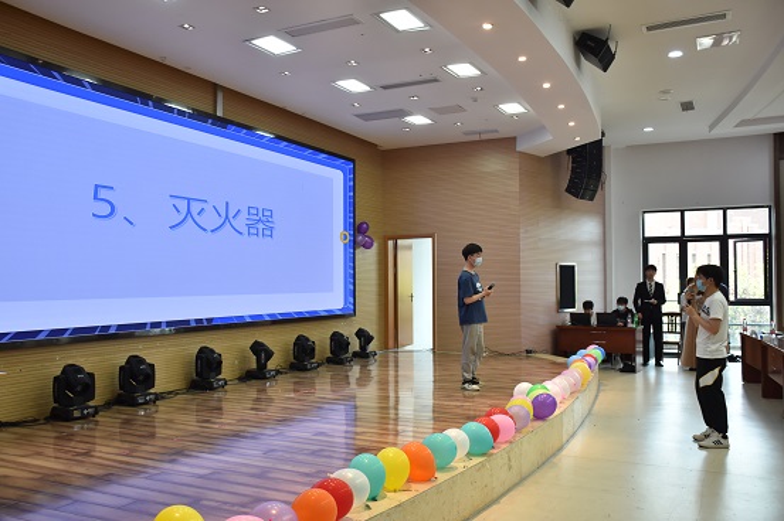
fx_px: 718
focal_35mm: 33
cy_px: 260
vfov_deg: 39.9
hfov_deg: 57.3
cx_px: 392
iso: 640
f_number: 4
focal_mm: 22
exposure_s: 1/250
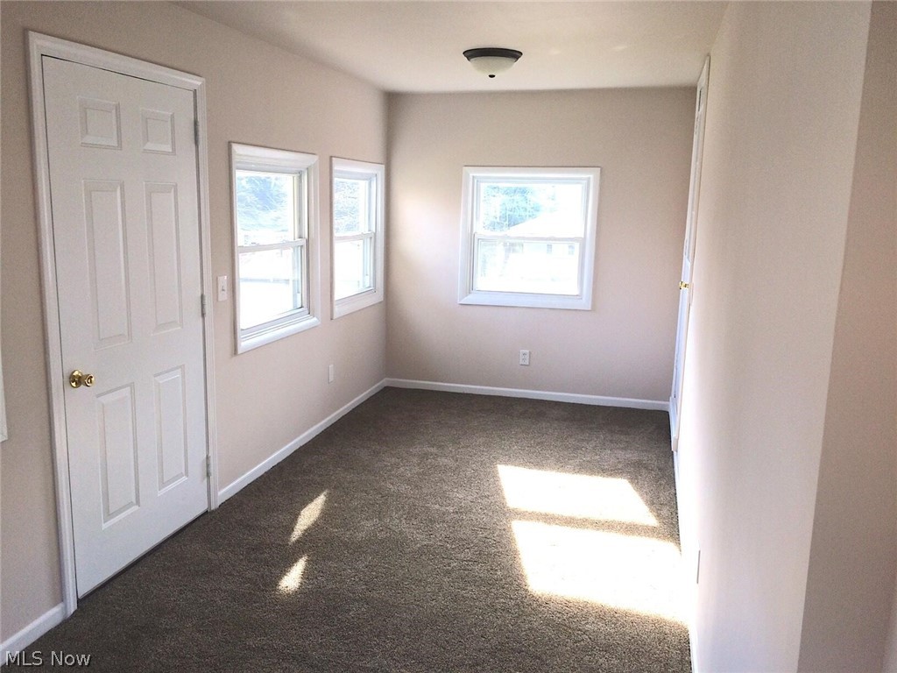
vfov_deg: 48.2
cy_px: 336
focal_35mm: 29
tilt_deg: -10.8
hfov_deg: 61.7
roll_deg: +0.8
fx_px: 751
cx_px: 448
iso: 50
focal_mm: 4.15
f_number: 2.2
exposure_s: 1/120
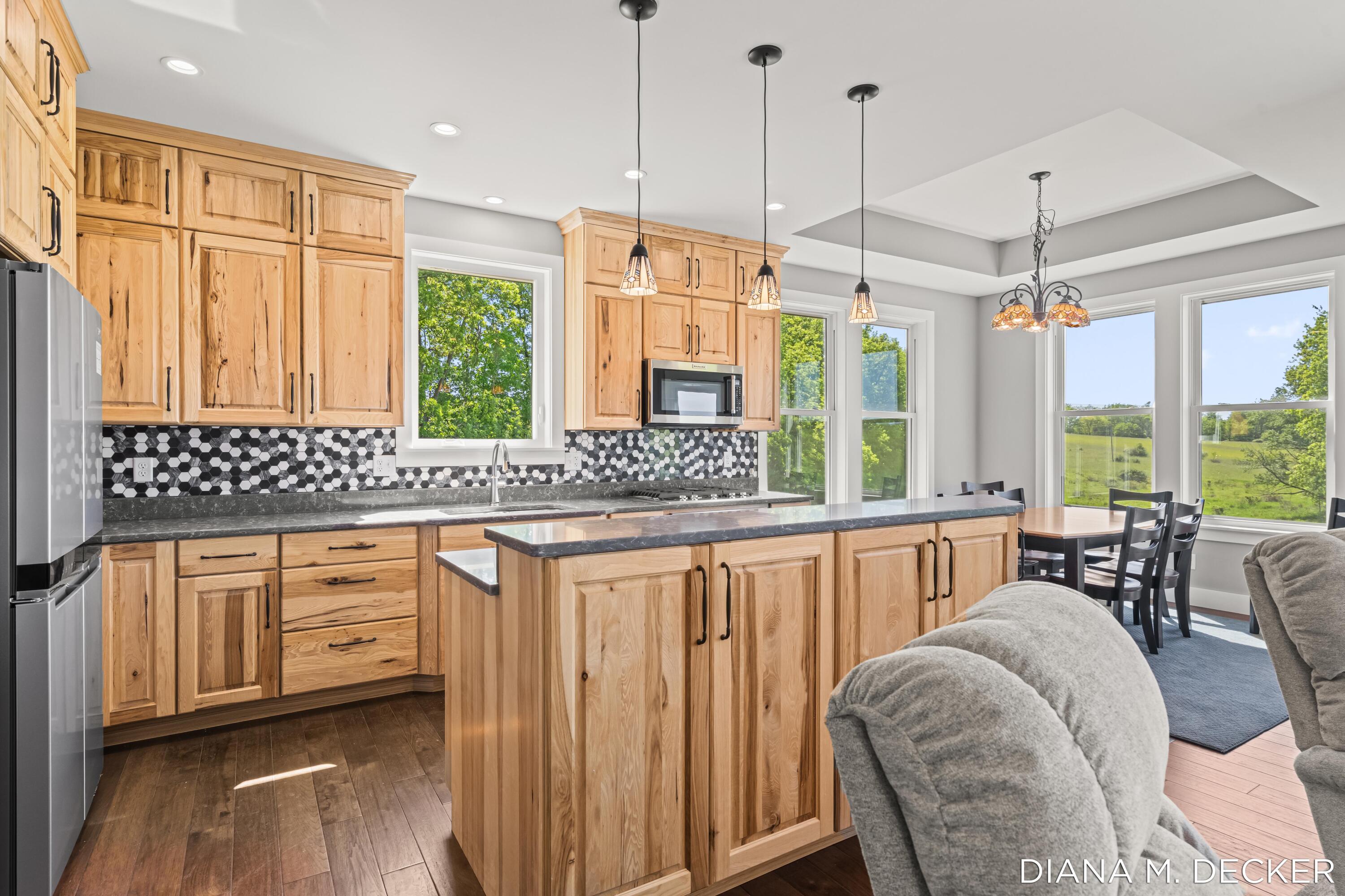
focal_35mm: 18
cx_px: 672
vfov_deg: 67.4
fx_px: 672
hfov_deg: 90.0
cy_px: 448
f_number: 8
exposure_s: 1/8
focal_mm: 18
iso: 250
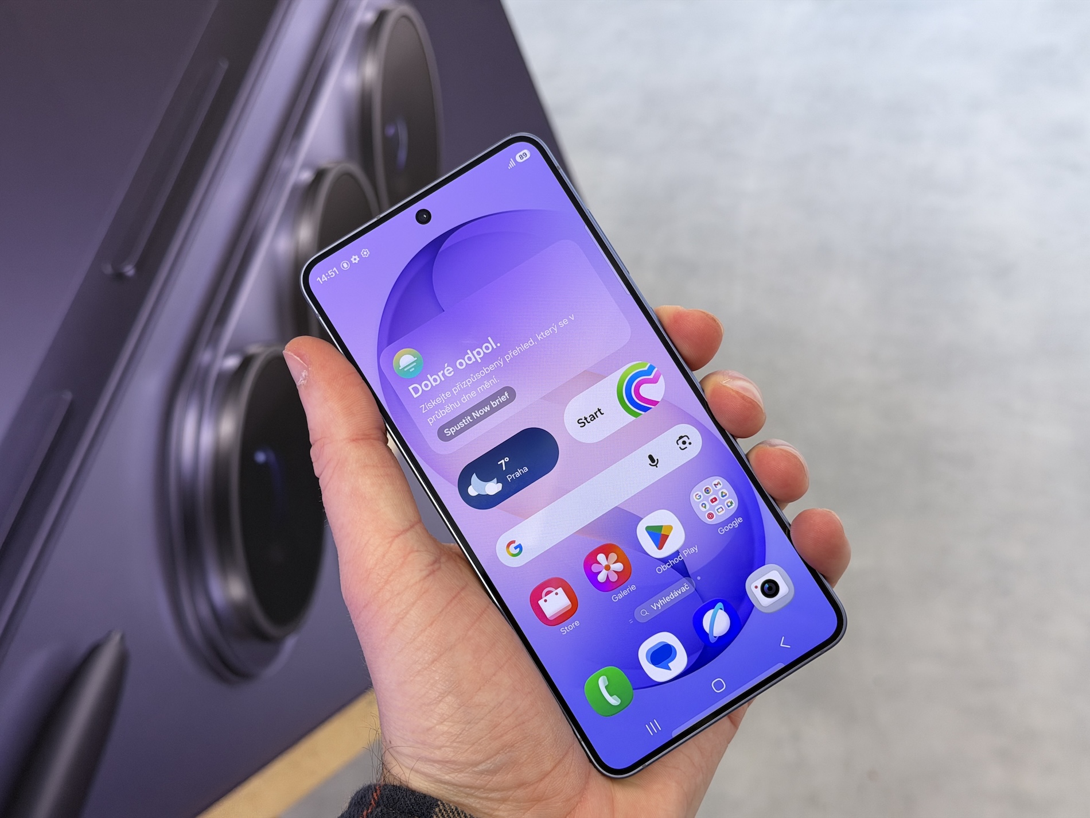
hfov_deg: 39.7
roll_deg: +8.2
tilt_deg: -42.7
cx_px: 545
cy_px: 409
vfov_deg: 30.3
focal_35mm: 48
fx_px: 1511
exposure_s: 1/100
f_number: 1.78
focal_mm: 6.76
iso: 80
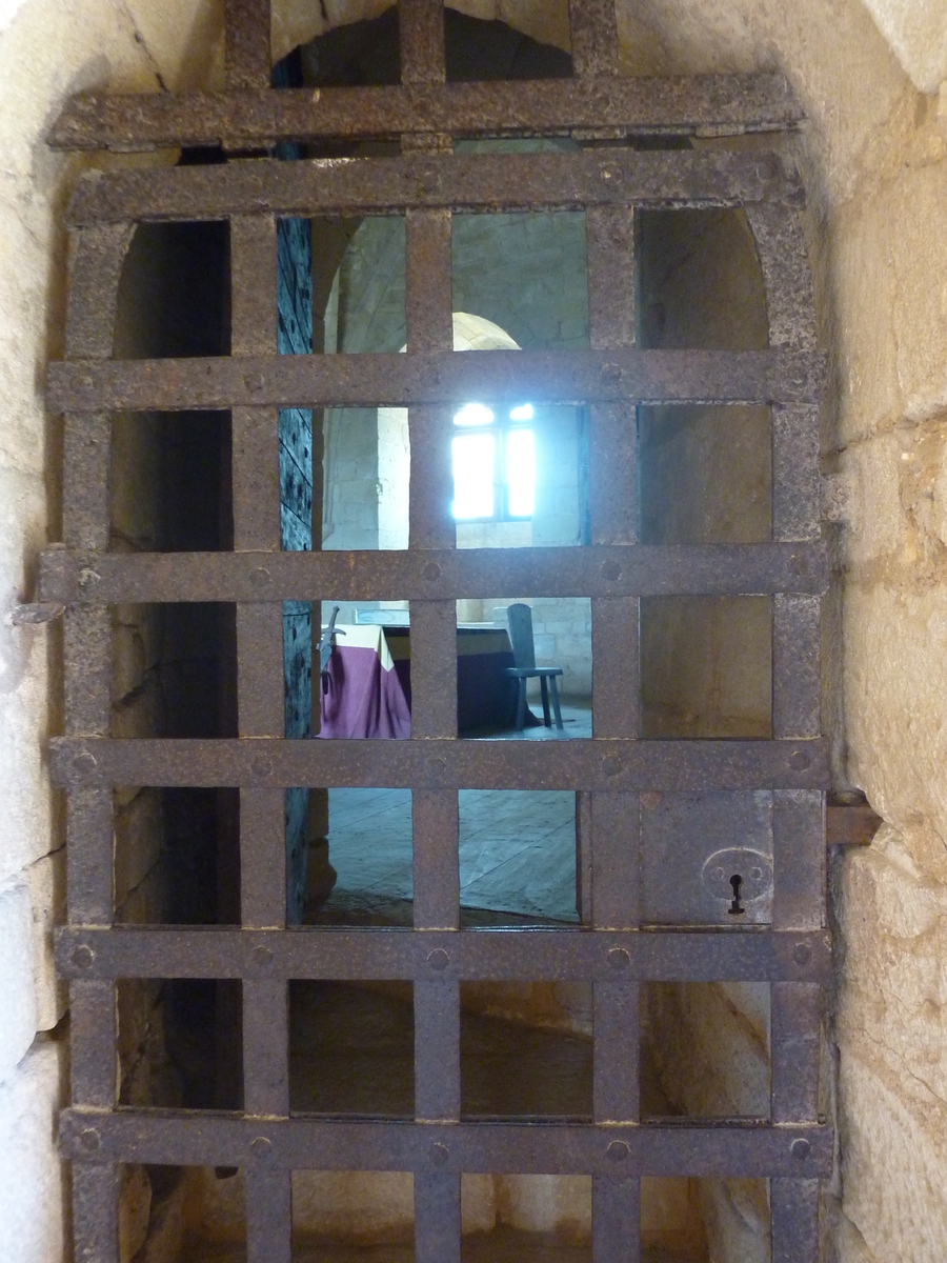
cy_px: 632
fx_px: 912
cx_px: 474
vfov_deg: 69.4
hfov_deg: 54.9
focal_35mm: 25
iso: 400
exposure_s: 1/8
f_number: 3.3
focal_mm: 4.1
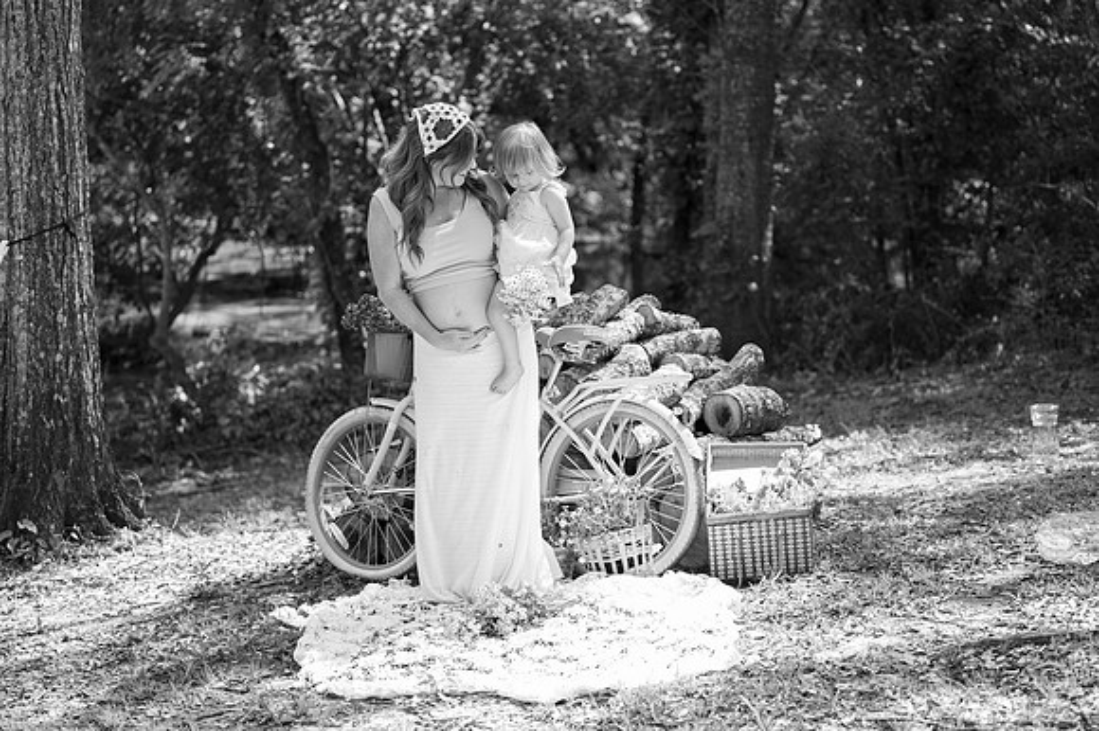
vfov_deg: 17.2
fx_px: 2420
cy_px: 376
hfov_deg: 25.6
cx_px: 524
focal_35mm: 79
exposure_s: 1/250
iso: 100
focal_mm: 74
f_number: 2.8
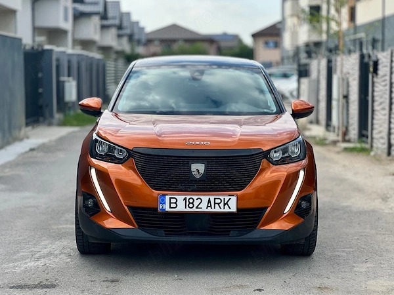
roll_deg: +0.7
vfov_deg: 19.1
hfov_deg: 25.3
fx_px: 876
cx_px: 197
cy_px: 148
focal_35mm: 77
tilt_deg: -4.7
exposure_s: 1/213
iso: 25
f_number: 2.8
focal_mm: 9
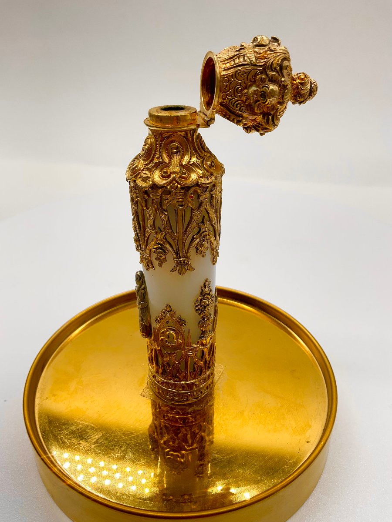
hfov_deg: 48.2
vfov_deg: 61.7
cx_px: 196
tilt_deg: -32.2
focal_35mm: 29
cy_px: 261
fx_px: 438
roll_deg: +0.4
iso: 16
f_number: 1.8
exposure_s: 1/446
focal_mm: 3
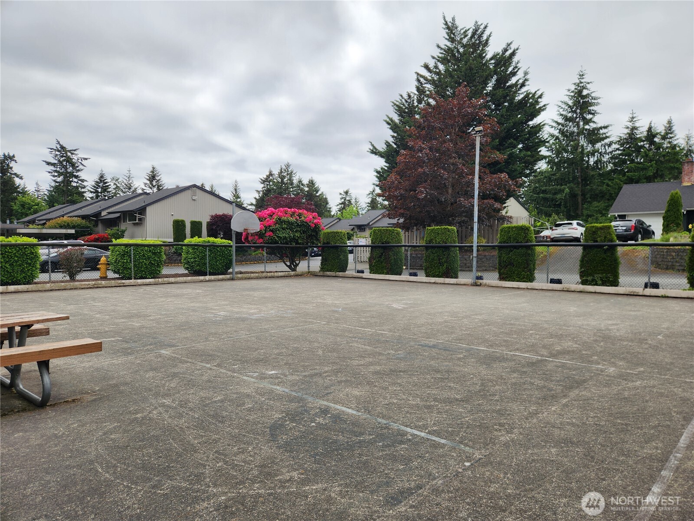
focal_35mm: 23
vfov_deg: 58.9
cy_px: 260
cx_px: 347
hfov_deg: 73.9
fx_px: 461
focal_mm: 5.4
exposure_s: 1/2151
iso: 20
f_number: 1.8
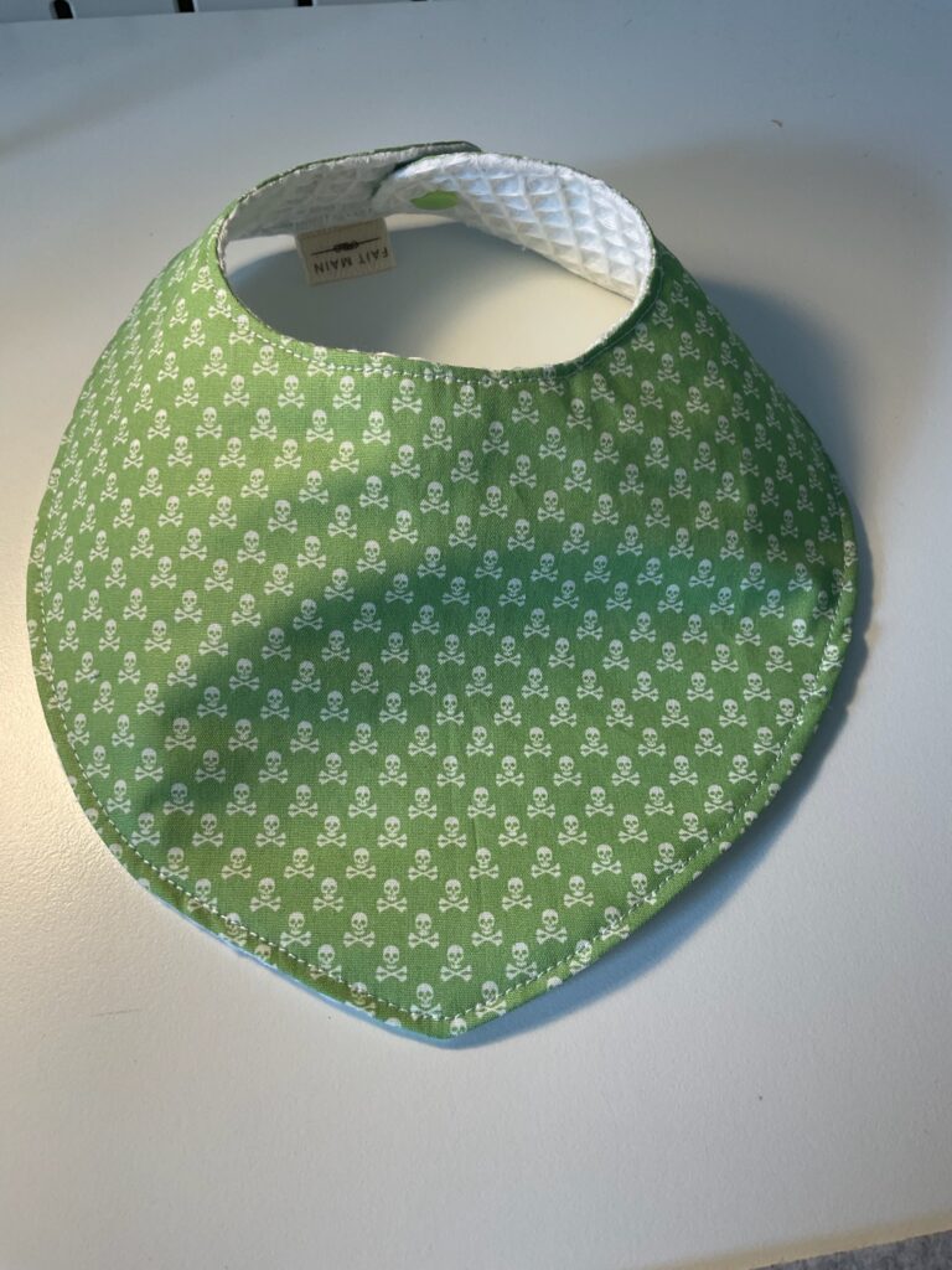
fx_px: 1063
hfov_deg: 48.2
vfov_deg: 61.7
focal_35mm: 29
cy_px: 635
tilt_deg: -60.7
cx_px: 476
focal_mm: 3
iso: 20
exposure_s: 1/100
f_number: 1.8
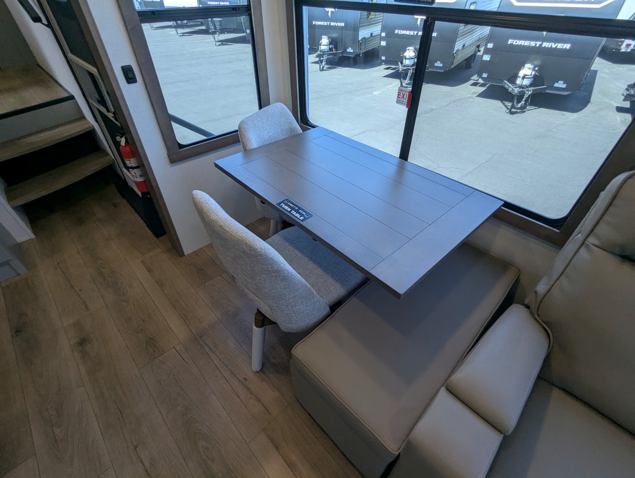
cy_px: 239
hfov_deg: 94.4
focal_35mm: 16
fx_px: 294
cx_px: 318
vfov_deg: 78.2
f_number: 2.2
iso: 71
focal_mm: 2.35
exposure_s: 1/174
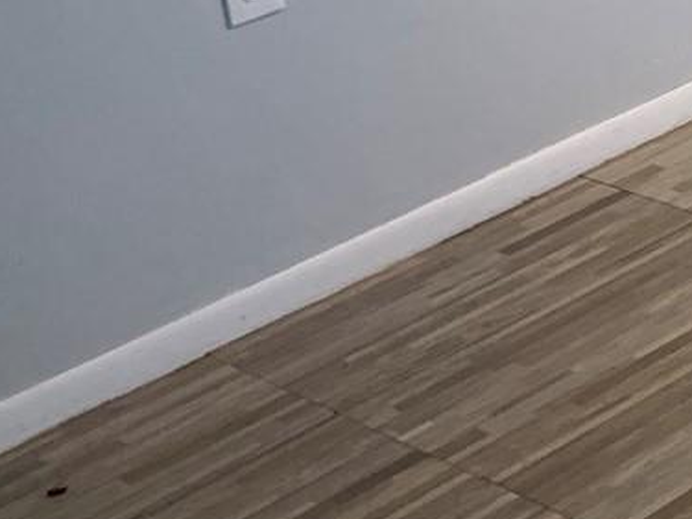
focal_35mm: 111
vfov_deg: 12.5
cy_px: -325
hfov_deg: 14.9
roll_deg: +3.4
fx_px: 2218
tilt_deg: -16.0
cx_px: 1338
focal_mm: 4.25
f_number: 1.8
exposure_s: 1/60
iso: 125
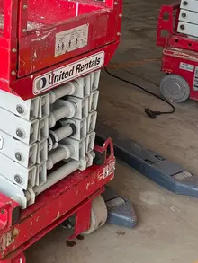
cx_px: -32
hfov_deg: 21.2
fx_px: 495
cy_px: 28
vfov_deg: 28.7
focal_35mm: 65
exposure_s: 1/361
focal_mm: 5.1
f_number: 1.6
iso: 50
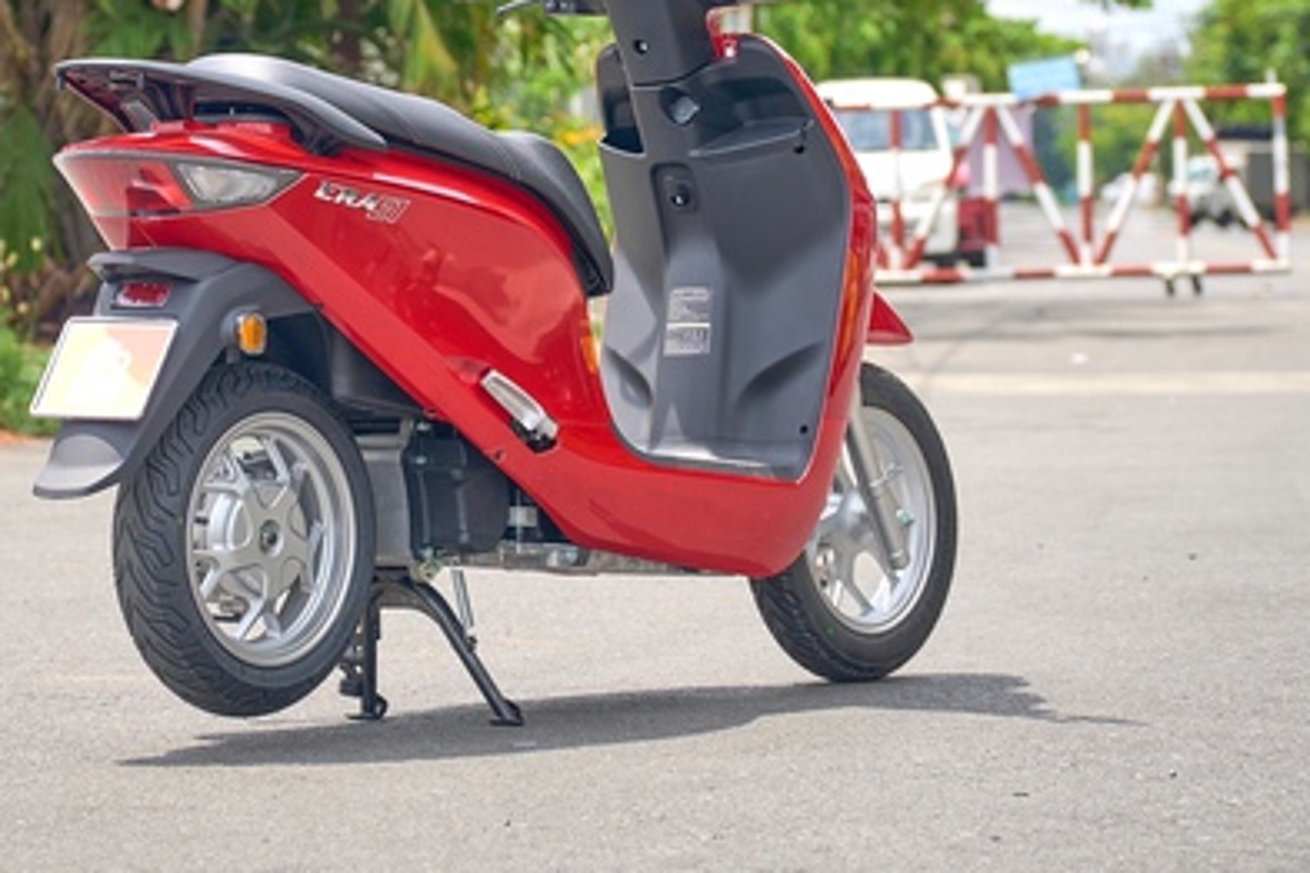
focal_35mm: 171
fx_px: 6222
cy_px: 308
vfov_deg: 8.0
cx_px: 503
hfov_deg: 12.0
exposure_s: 1/500
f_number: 3.5
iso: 80
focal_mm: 70
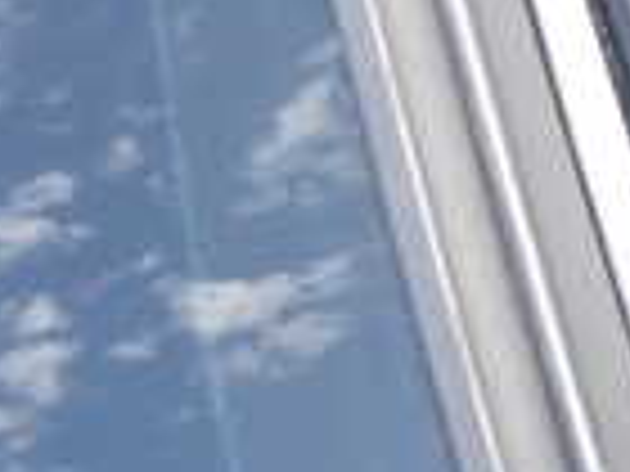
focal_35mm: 129
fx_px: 2348
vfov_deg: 11.3
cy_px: 535
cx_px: -54
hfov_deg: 14.9
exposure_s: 1/125
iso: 100
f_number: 3.2
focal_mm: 5.4
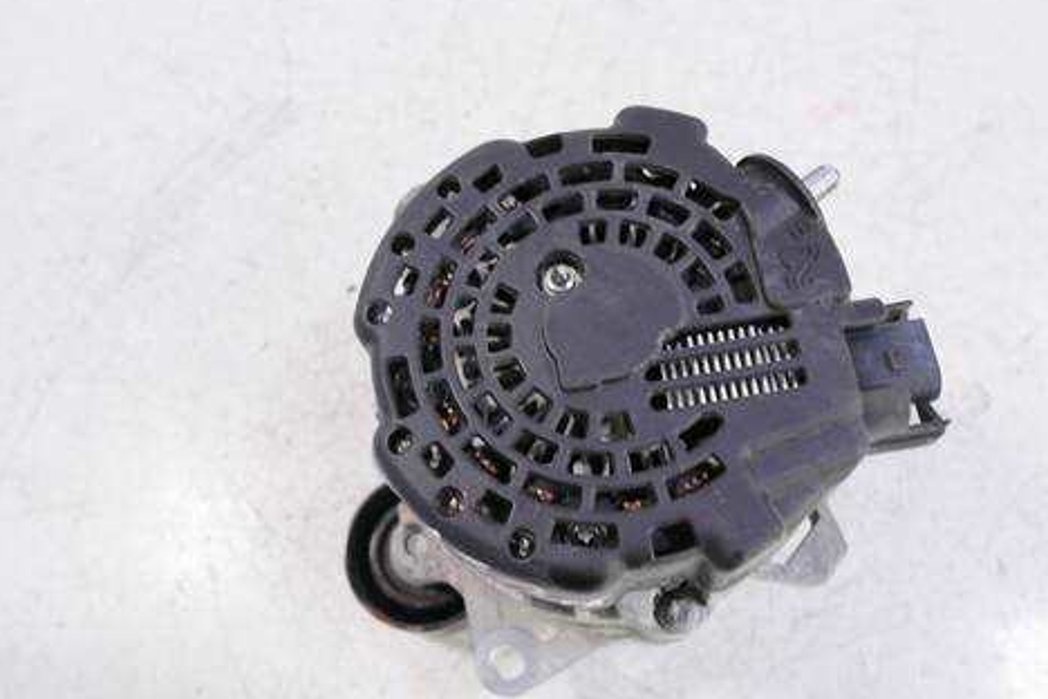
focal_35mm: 32
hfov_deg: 58.7
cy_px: 388
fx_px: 931
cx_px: 533
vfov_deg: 41.1
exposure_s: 1/60
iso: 250
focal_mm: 15
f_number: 3.7
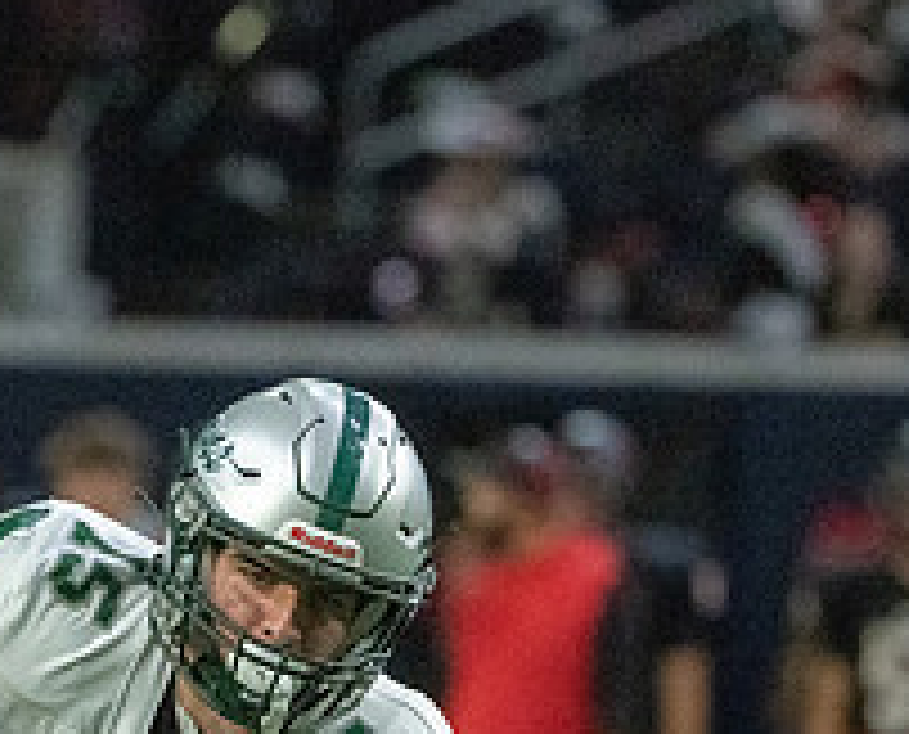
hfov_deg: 1.7
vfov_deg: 1.4
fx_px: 30827
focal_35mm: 1142
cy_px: 826
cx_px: 33
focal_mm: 321
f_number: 5.6
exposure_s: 1/1000
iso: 16000
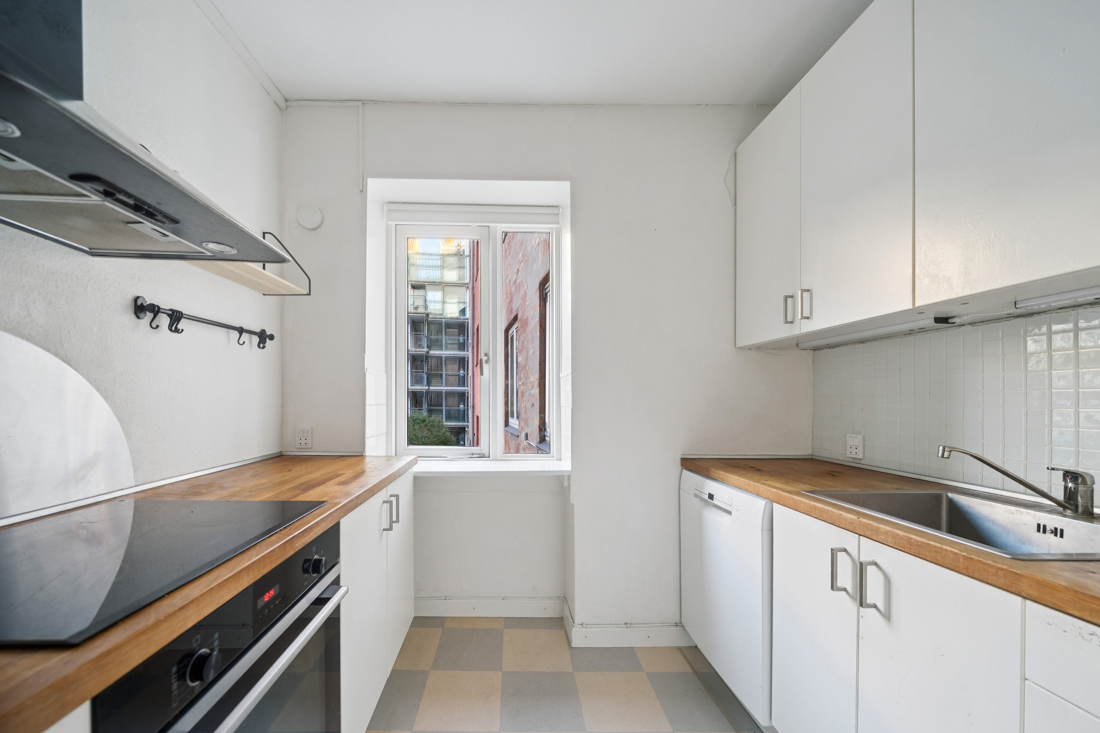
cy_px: 366
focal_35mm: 12
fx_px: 367
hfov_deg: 112.6
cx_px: 550
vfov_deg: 90.0
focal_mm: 12
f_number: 5
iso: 320
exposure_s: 1/10
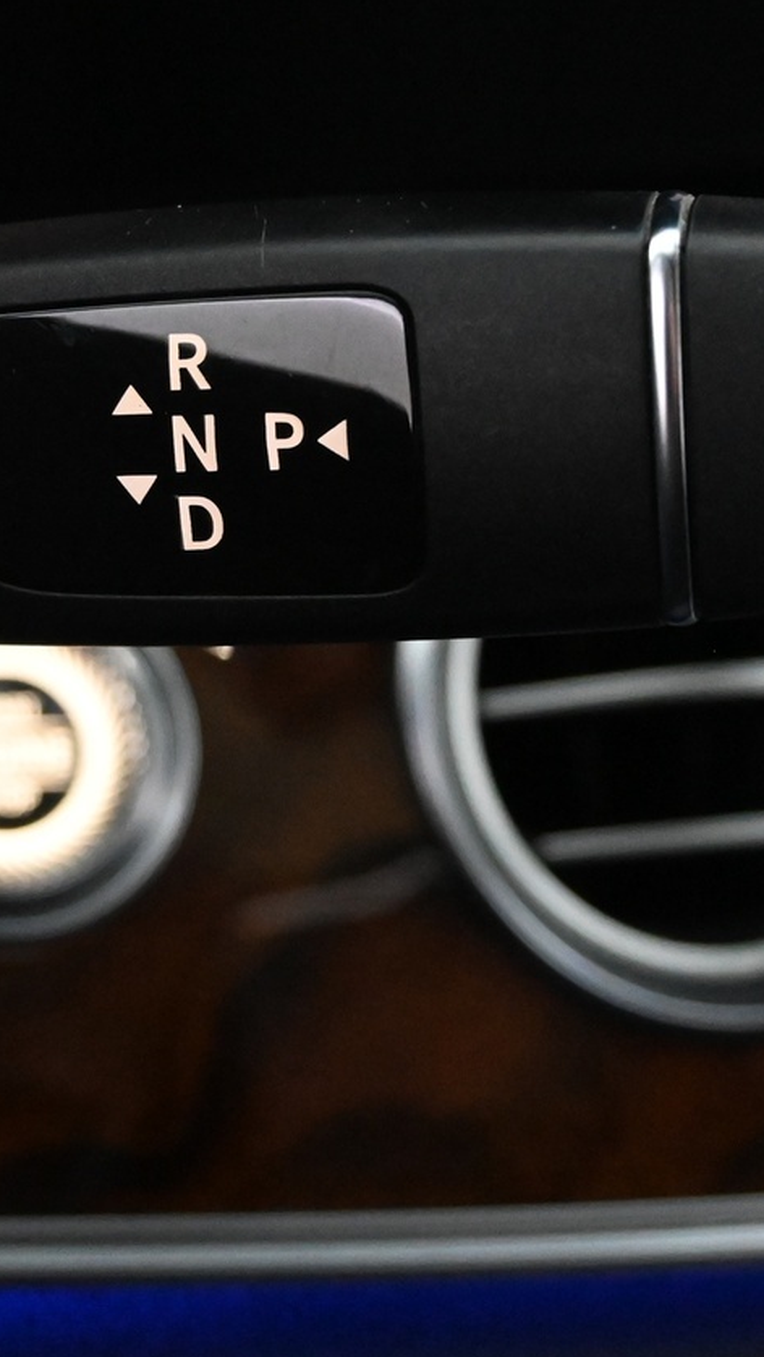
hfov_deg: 14.5
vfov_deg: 25.4
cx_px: 241
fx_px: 3004
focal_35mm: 84
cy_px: 505
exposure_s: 1/40
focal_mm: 27.5
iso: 6400
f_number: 4.5
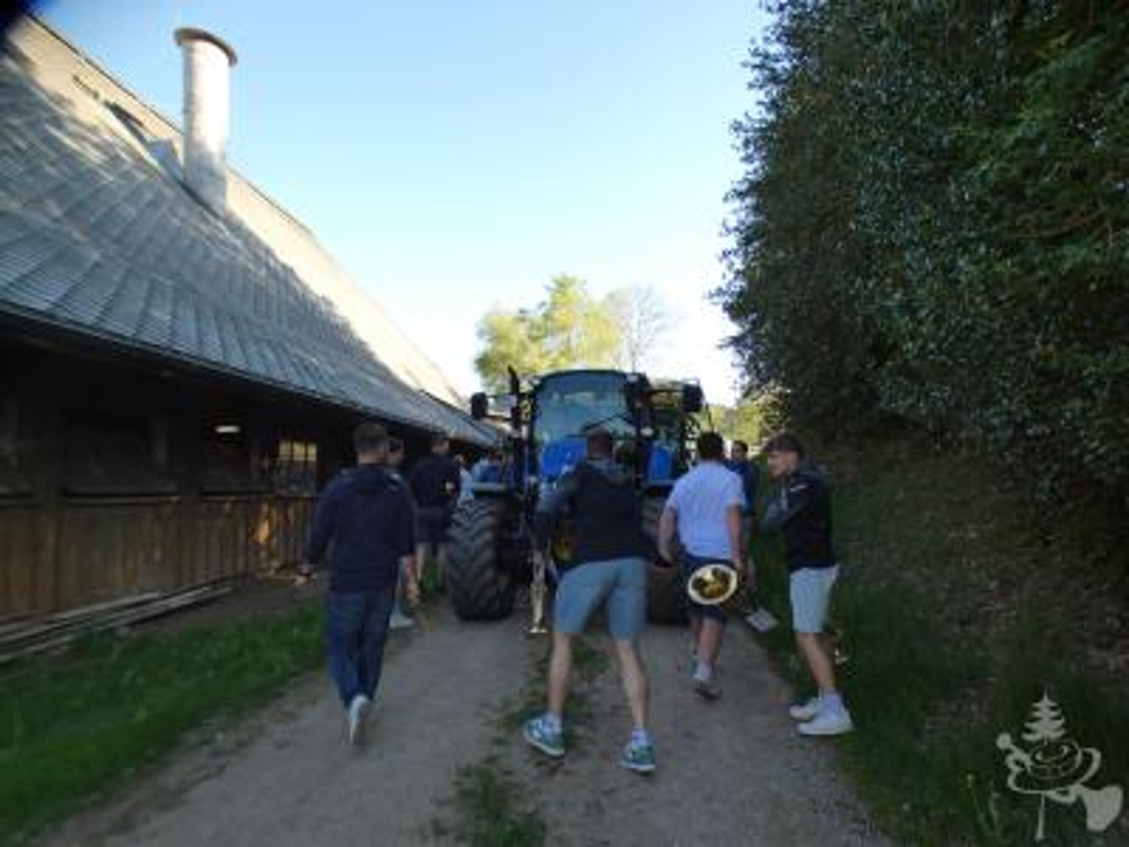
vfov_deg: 66.0
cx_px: 564
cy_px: 424
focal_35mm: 20
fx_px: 652
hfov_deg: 81.7
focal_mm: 3.6
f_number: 2.8
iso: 80
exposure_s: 1/250
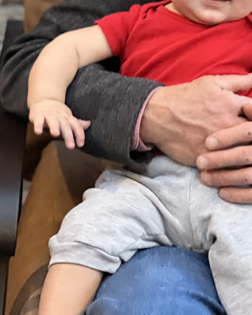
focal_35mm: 163
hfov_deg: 9.4
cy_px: -26
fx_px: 1520
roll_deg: -2.1
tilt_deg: -6.4
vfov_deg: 11.7
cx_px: 255
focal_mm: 9
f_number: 2.8
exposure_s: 1/15
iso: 1250
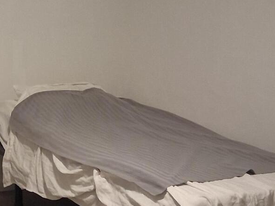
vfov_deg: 16.8
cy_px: 91
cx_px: 10
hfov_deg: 21.6
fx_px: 699
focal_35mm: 88
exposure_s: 1/30
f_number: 1.8
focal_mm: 3.98
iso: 500
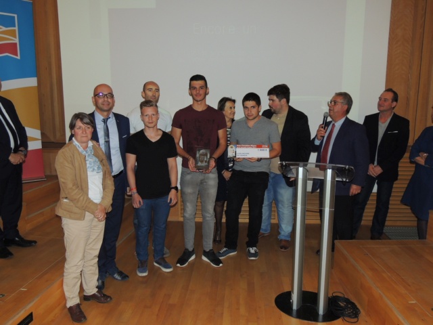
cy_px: 162
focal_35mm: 30
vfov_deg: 46.8
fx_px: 375
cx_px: 216
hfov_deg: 60.0
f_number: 3.1
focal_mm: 5.3
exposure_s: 1/30
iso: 200
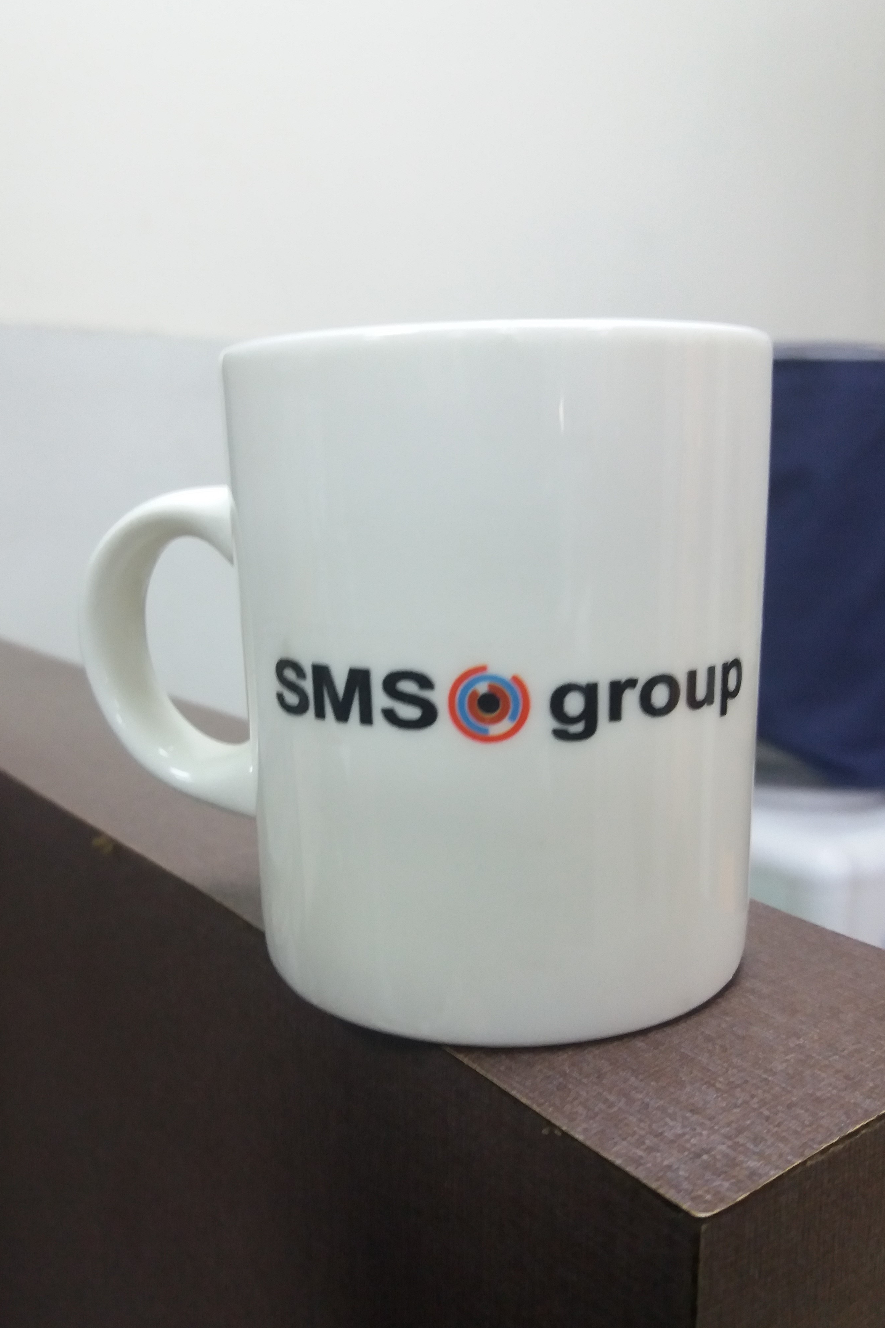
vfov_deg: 61.9
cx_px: 431
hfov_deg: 43.6
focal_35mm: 30
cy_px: 659
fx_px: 1106
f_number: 1.9
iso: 160
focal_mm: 3.7
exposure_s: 1/20
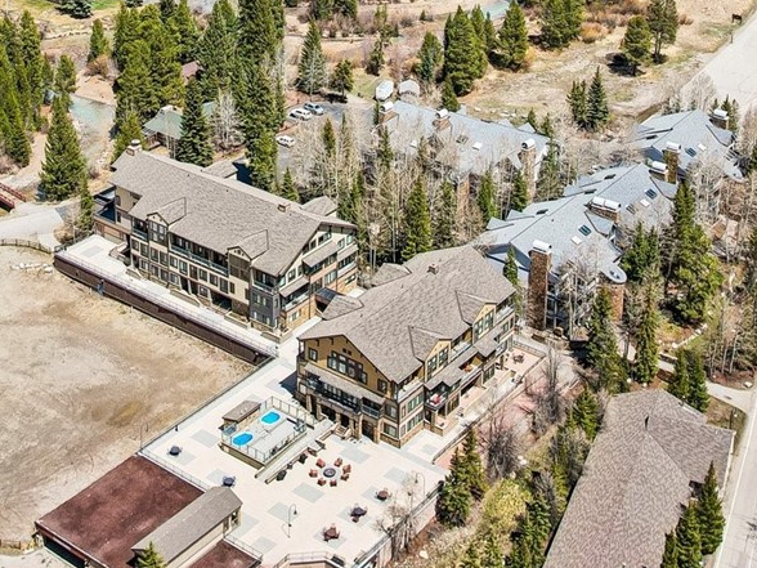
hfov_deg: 31.6
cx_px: 316
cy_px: -100
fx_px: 1334
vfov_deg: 22.3
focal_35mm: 61
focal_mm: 8.4
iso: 160
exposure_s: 1/3200
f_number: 2.8
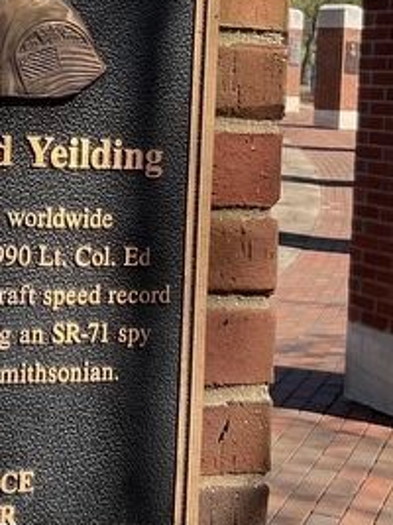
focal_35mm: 87
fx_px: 1318
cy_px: 69
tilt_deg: +0.5
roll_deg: -4.4
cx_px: -39
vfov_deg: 22.1
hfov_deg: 16.5
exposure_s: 1/719
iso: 16
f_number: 1.8
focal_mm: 3
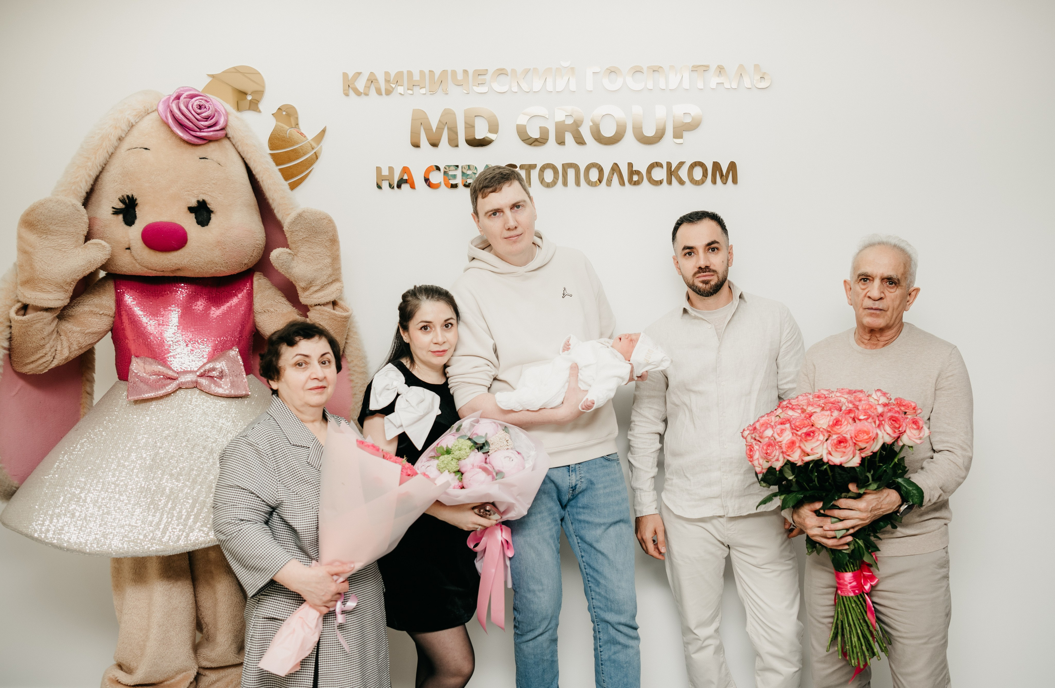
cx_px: 572
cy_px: 361
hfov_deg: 54.7
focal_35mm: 35
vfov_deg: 37.4
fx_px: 1018
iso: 200
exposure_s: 1/160
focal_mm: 31
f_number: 4
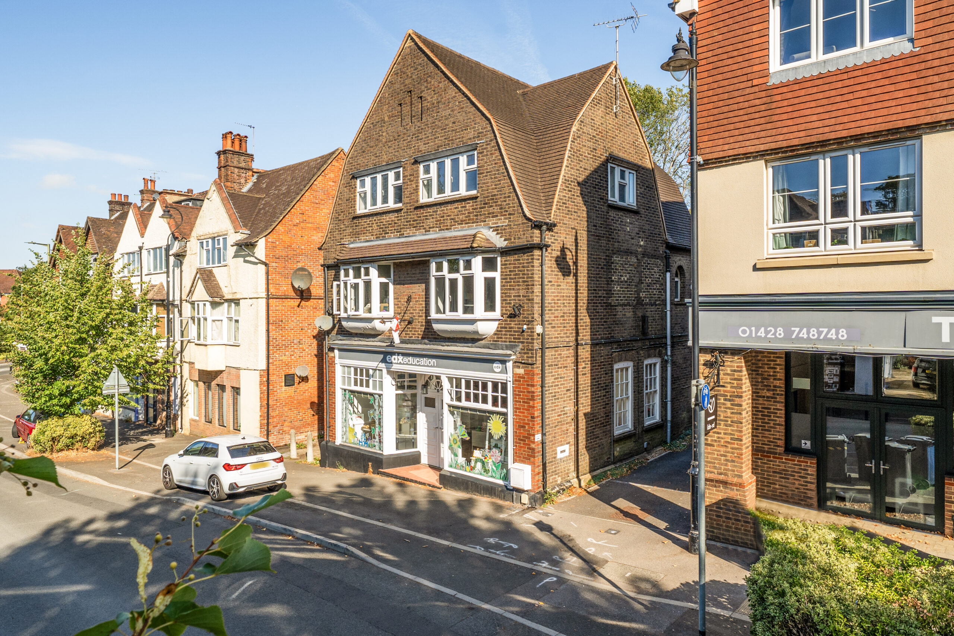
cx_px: 477
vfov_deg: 57.2
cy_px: 318
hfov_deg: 78.6
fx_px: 583
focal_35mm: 22
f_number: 8
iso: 400
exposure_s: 1/400
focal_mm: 15
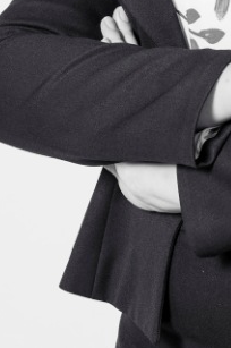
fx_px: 1997
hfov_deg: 6.6
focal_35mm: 207
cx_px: 310
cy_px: -71
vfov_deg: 9.8
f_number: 7.1
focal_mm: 62
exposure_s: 1/200
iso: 200
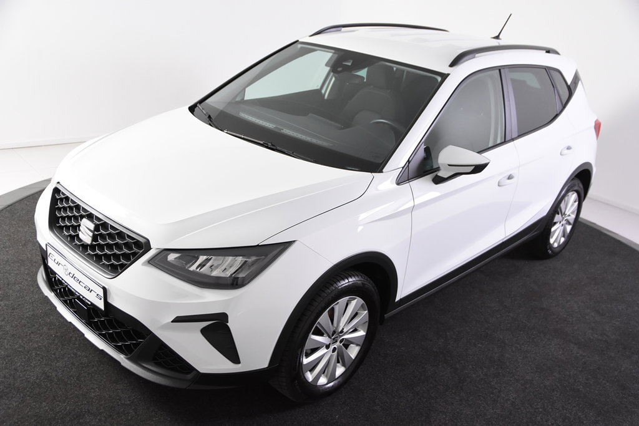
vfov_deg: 36.9
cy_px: 213
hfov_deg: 53.1
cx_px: 320
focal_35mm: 36
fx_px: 639
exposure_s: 1/60
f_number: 4
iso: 1600
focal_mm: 24
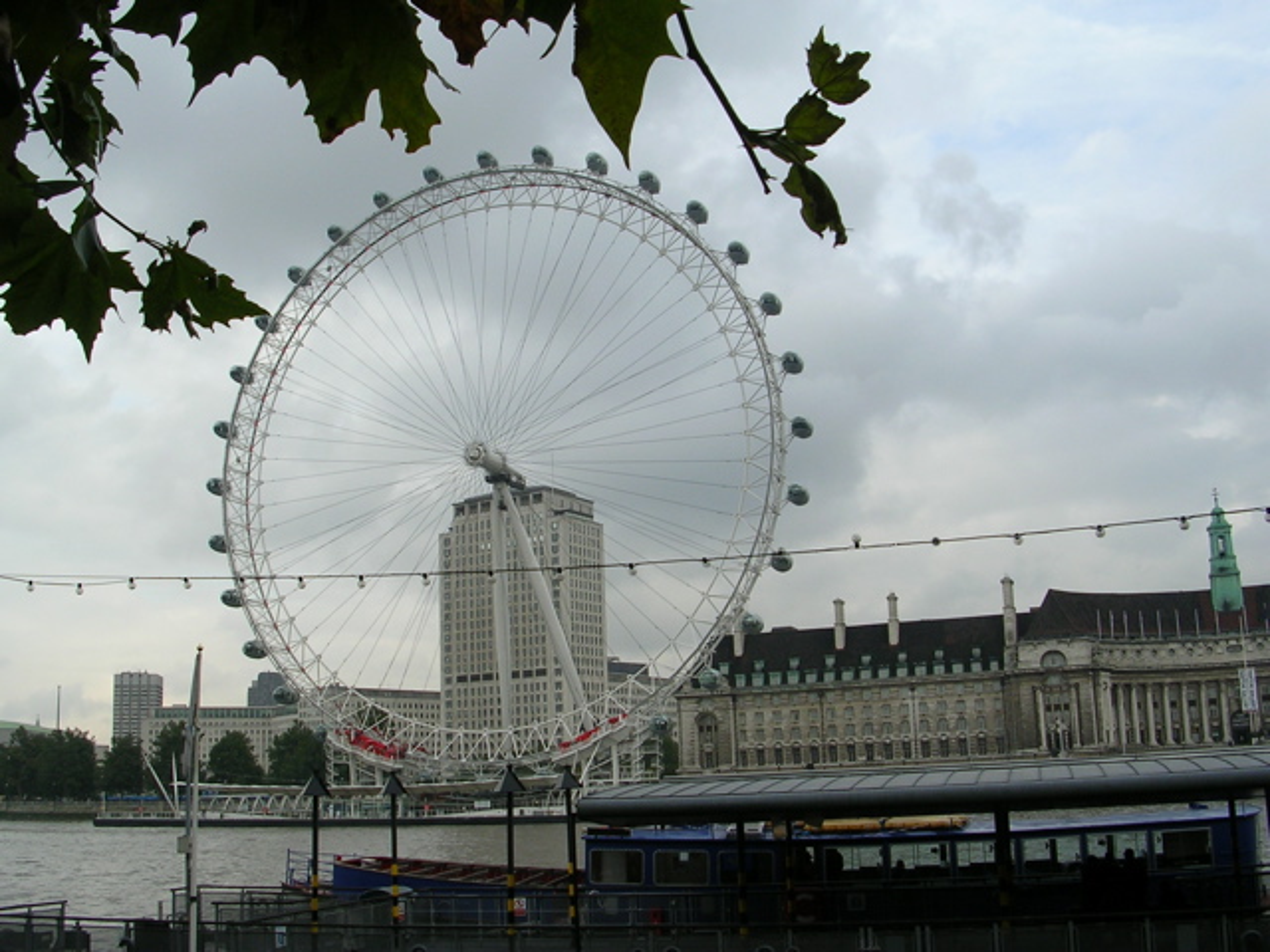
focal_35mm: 38
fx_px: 1394
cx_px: 635
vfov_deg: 37.7
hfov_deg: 49.0
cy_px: 476
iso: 50
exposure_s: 1/177
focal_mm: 5.8
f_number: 5.6
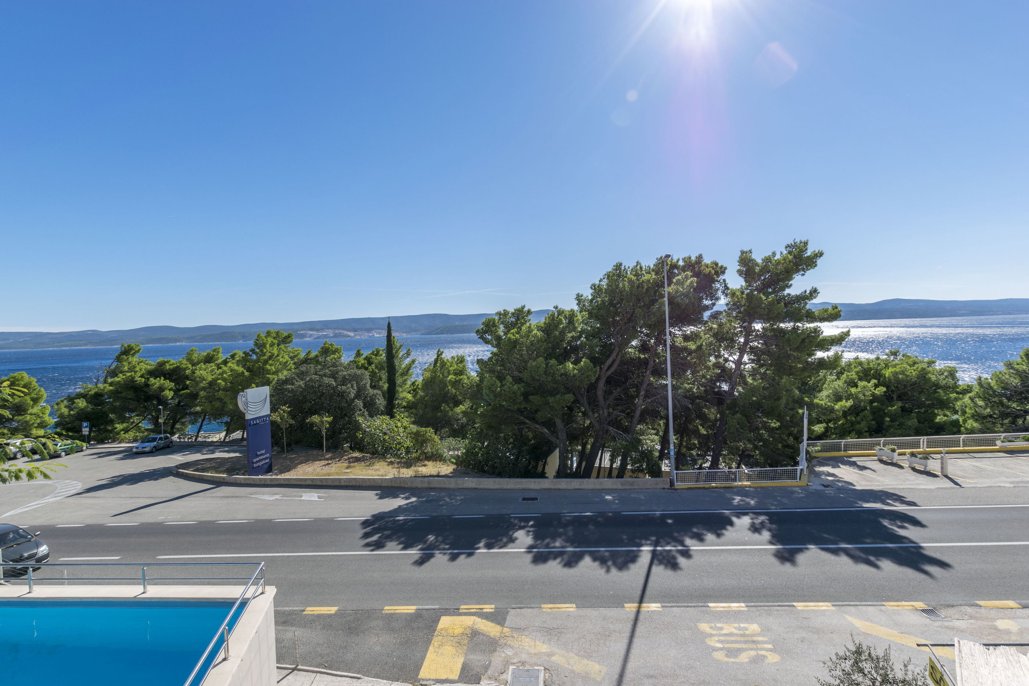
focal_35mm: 15
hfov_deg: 100.4
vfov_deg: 77.3
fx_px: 429
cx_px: 514
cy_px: 343
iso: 100
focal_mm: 10
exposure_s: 1/500
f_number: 8
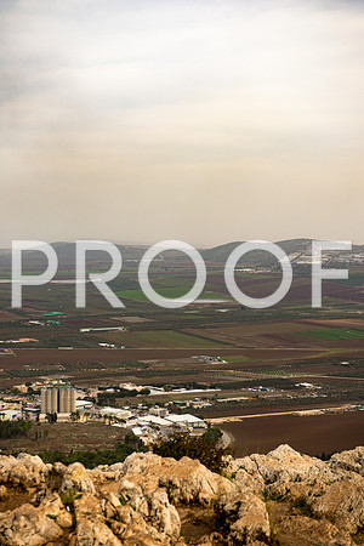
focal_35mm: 62
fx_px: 940
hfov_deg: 21.9
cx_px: 182
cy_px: 273
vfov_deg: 32.4
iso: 100
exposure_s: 1/640
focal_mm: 62
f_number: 3.5
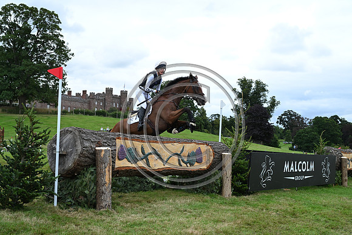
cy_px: 118
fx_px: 489
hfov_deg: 39.6
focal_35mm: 50
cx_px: 176
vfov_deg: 27.0
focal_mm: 50
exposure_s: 1/1250
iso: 720
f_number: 5.6
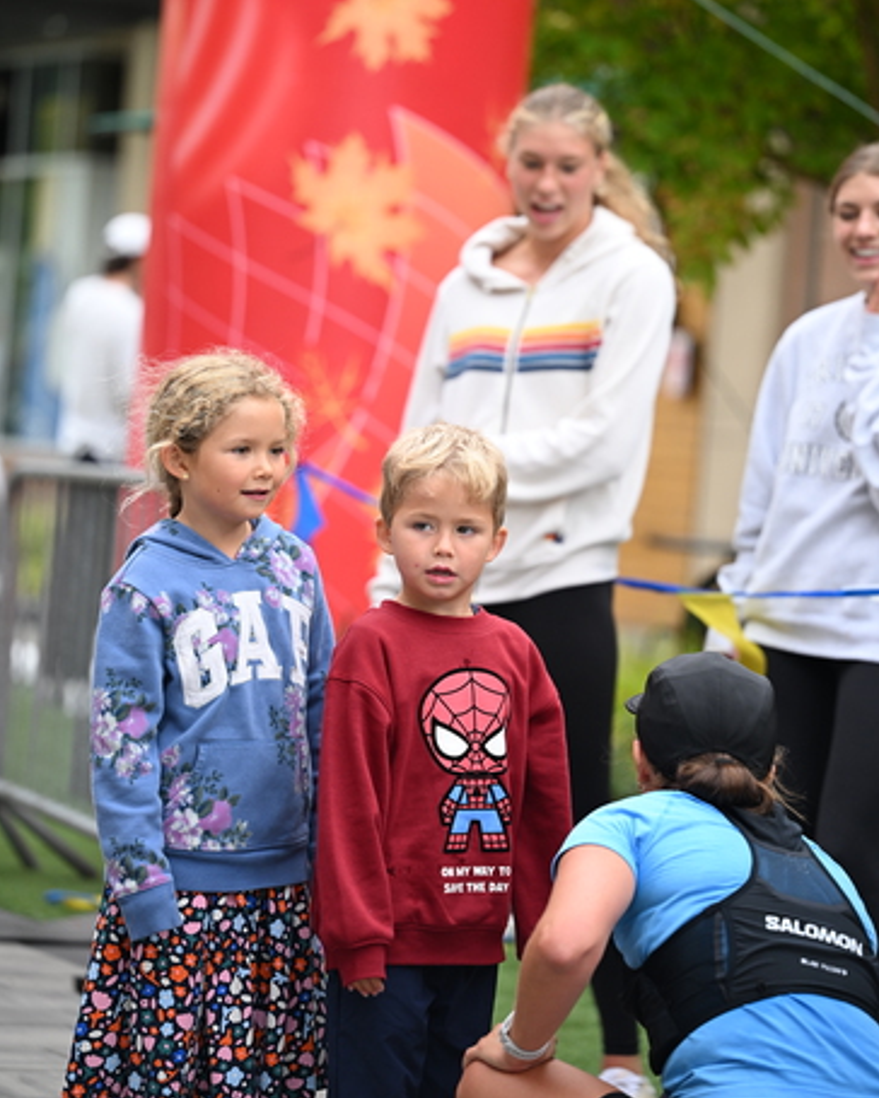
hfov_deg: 10.9
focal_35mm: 142
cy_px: 442
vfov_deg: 13.6
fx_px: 4618
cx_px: 438
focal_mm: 125
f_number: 2.8
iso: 640
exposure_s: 1/1600
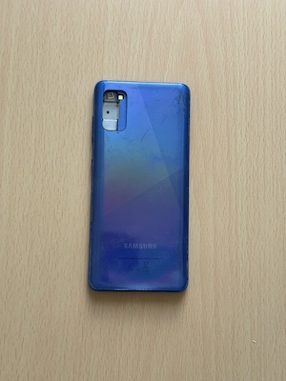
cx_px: 143
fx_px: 529
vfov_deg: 39.7
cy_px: 190
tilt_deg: -82.5
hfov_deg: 30.3
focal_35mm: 48
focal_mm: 6.76
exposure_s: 1/85
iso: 100
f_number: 1.78
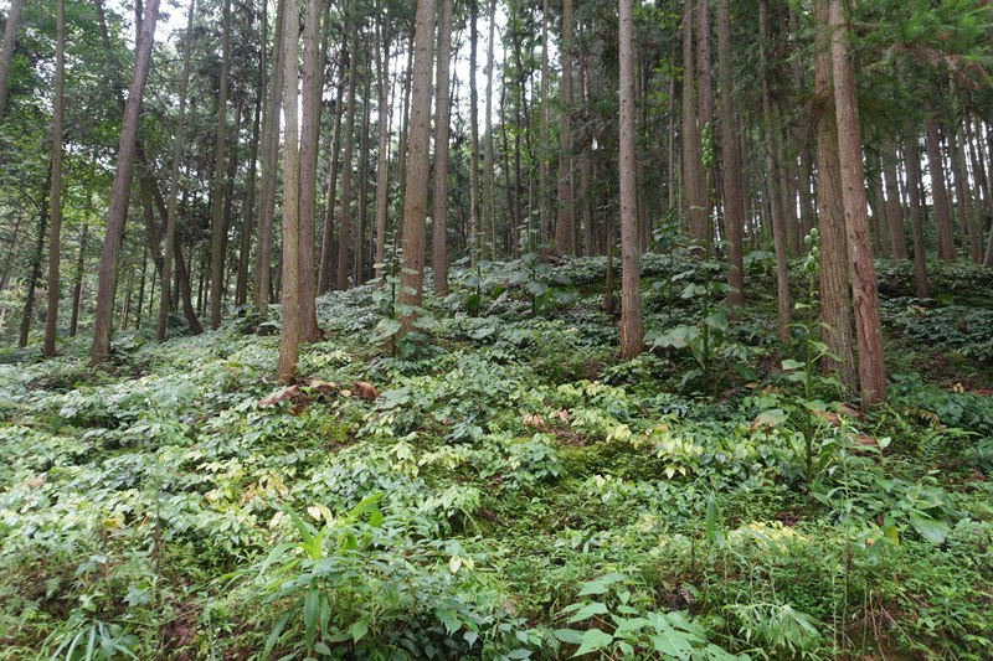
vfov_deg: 53.1
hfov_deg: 73.8
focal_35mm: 24
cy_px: 330
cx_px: 496
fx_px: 662
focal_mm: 16
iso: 320
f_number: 4
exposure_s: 1/160
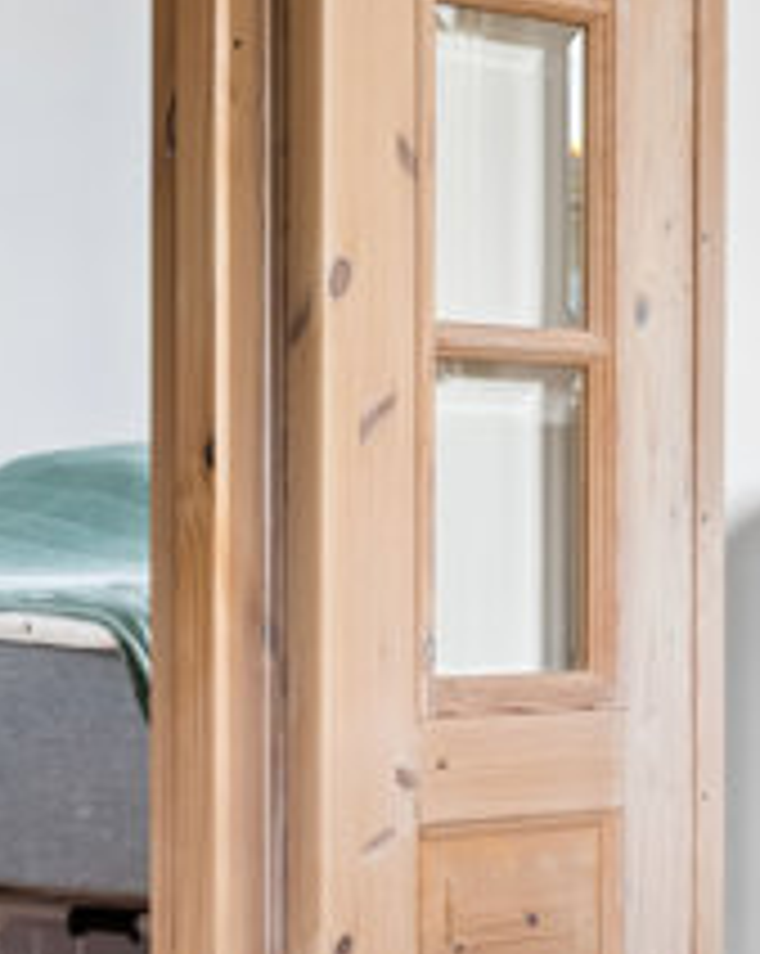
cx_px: 953
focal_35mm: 117
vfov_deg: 16.4
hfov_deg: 12.8
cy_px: 601
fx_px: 3297
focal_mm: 33
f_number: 4
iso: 800
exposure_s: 1/50
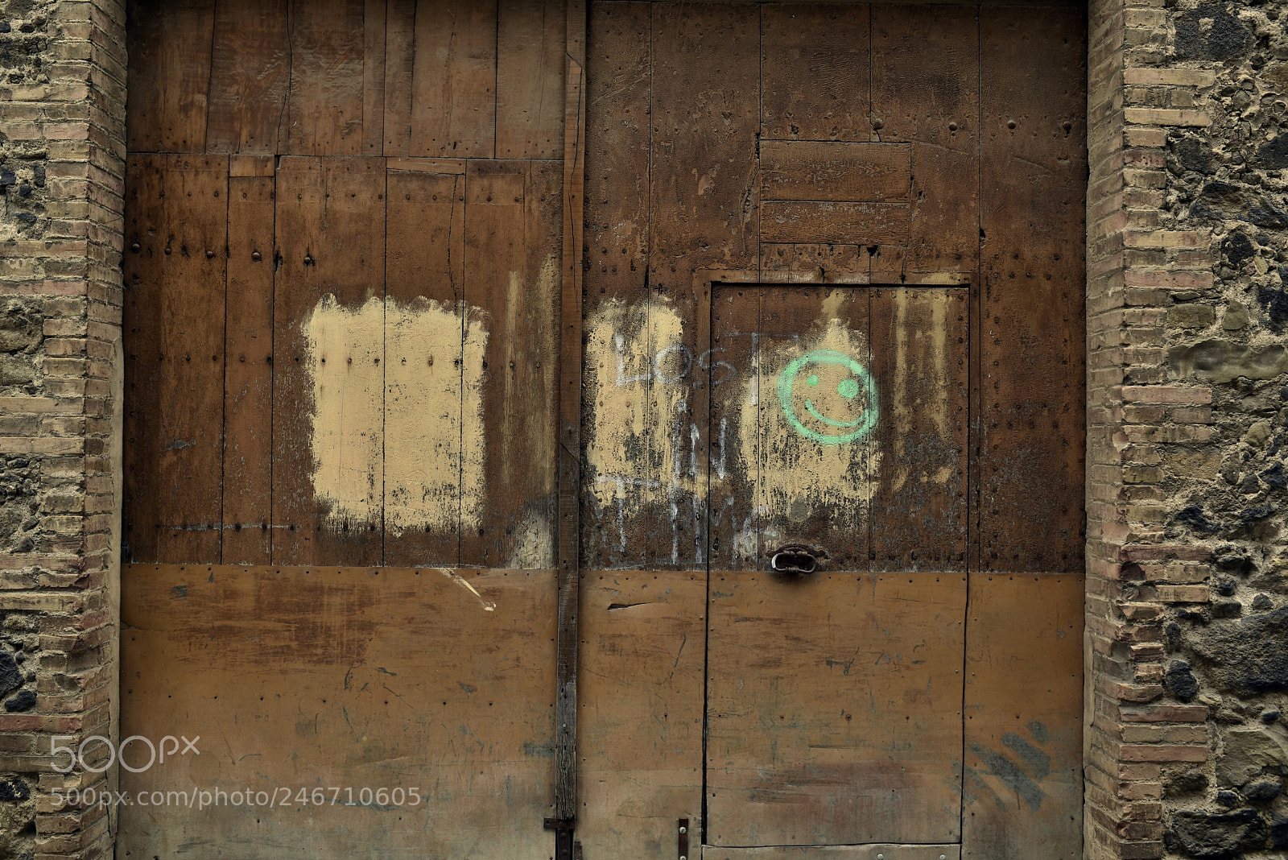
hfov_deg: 54.4
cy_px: 430
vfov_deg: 37.9
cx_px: 644
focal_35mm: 35
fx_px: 1253
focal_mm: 35
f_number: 4
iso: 100
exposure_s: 1/500
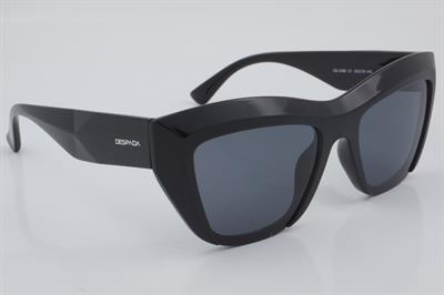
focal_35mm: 75
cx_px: 222
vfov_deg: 18.2
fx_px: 924
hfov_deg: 27.0
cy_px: 148
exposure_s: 1/4
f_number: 32
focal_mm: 50
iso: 100
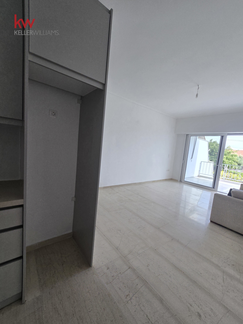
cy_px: 162
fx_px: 122
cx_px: 122
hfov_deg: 89.9
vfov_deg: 106.2
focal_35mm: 13
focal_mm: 2.2
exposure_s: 1/240
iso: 50
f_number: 2.2
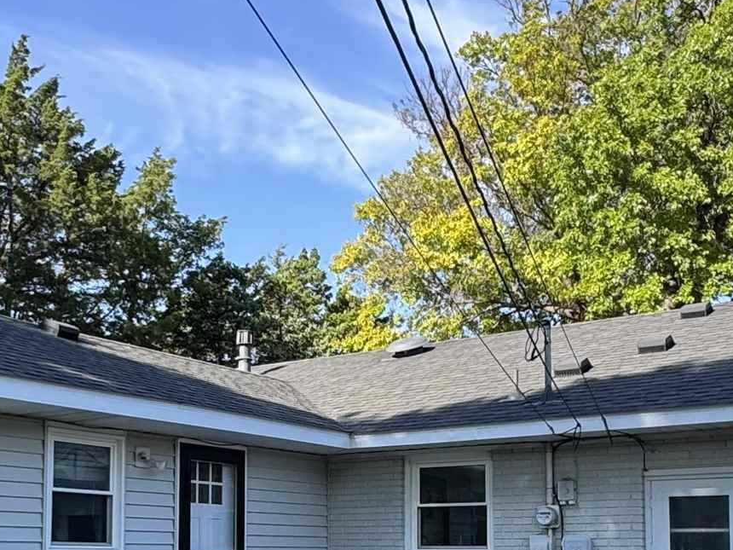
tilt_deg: +3.9
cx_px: 245
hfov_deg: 37.8
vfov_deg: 28.1
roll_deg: +0.1
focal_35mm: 50
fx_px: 1059
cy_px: 488
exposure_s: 1/448
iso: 40
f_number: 2.2
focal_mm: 2.22
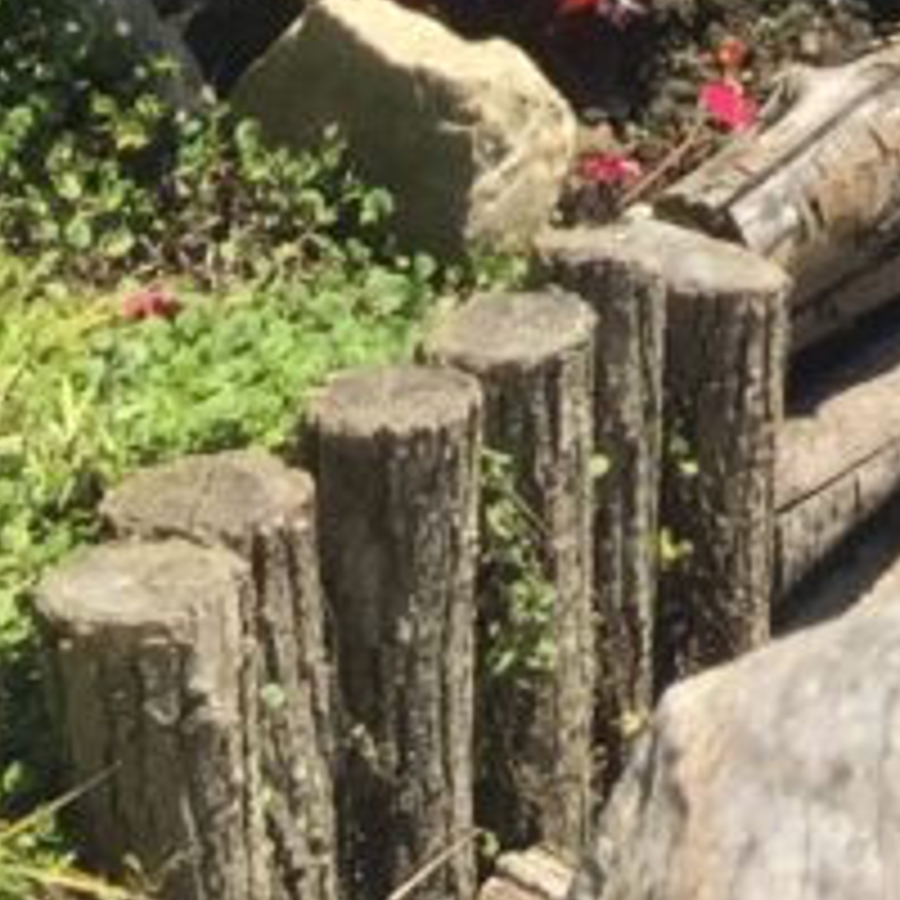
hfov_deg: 8.2
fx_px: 5795
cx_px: 2138
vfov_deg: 7.1
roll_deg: +2.4
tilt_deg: +0.3
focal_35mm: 197
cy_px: -2480
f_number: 2.2
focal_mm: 4.15
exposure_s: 1/1721
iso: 32
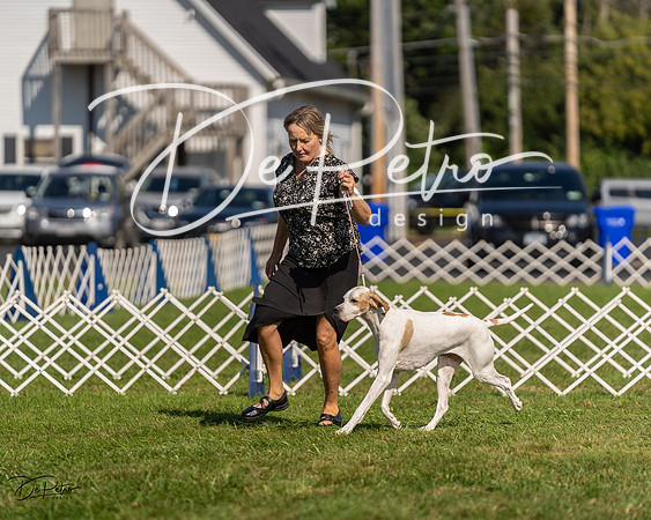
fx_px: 4338
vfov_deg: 6.9
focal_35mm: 225
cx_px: 326
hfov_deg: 8.6
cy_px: 260
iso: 200
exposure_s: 1/3200
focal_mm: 200
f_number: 3.2
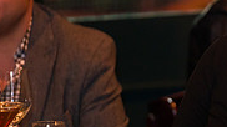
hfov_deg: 3.2
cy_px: 26
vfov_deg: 1.8
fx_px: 4017
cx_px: 306
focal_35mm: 668
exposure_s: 1/125
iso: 1600
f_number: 3.2
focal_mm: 200
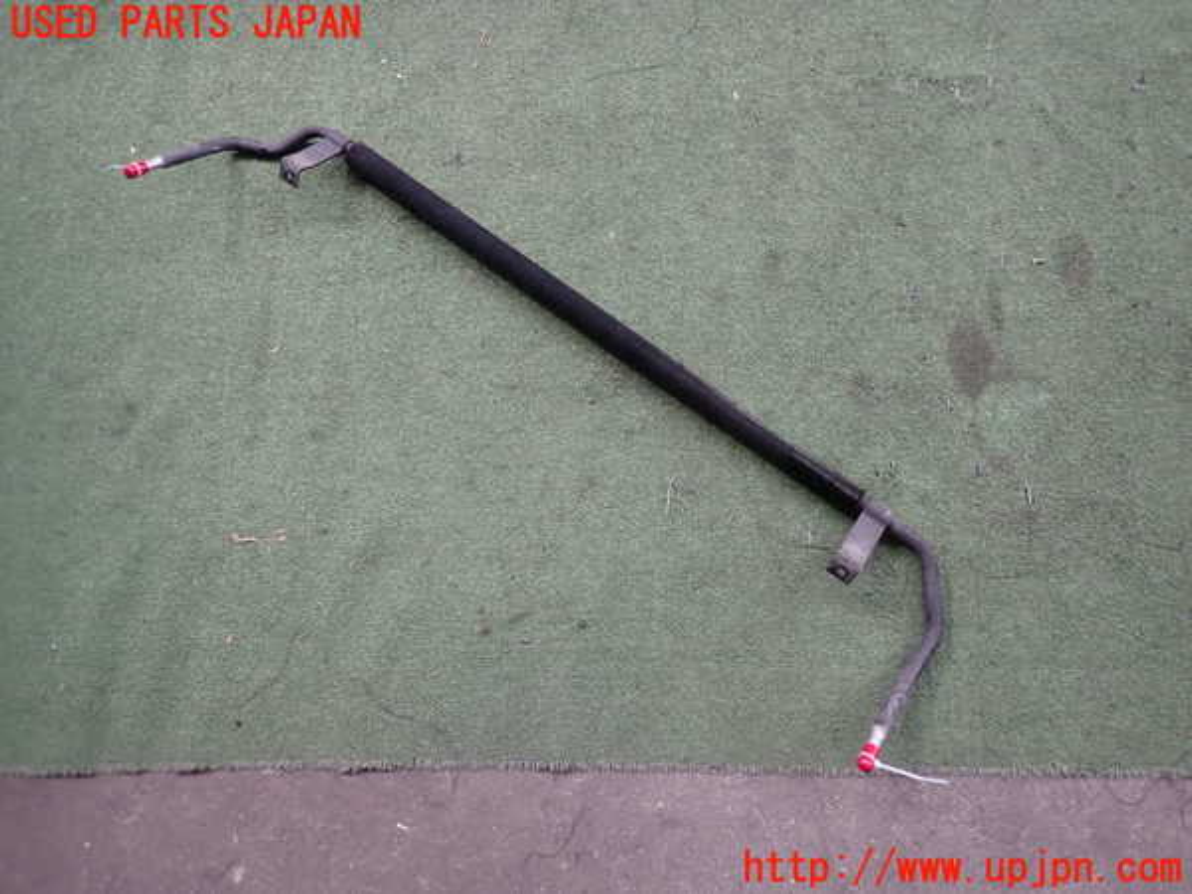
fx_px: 861
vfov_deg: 54.9
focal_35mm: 25
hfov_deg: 69.4
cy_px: 447
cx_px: 596
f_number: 2
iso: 125
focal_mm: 4.5
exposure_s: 1/125
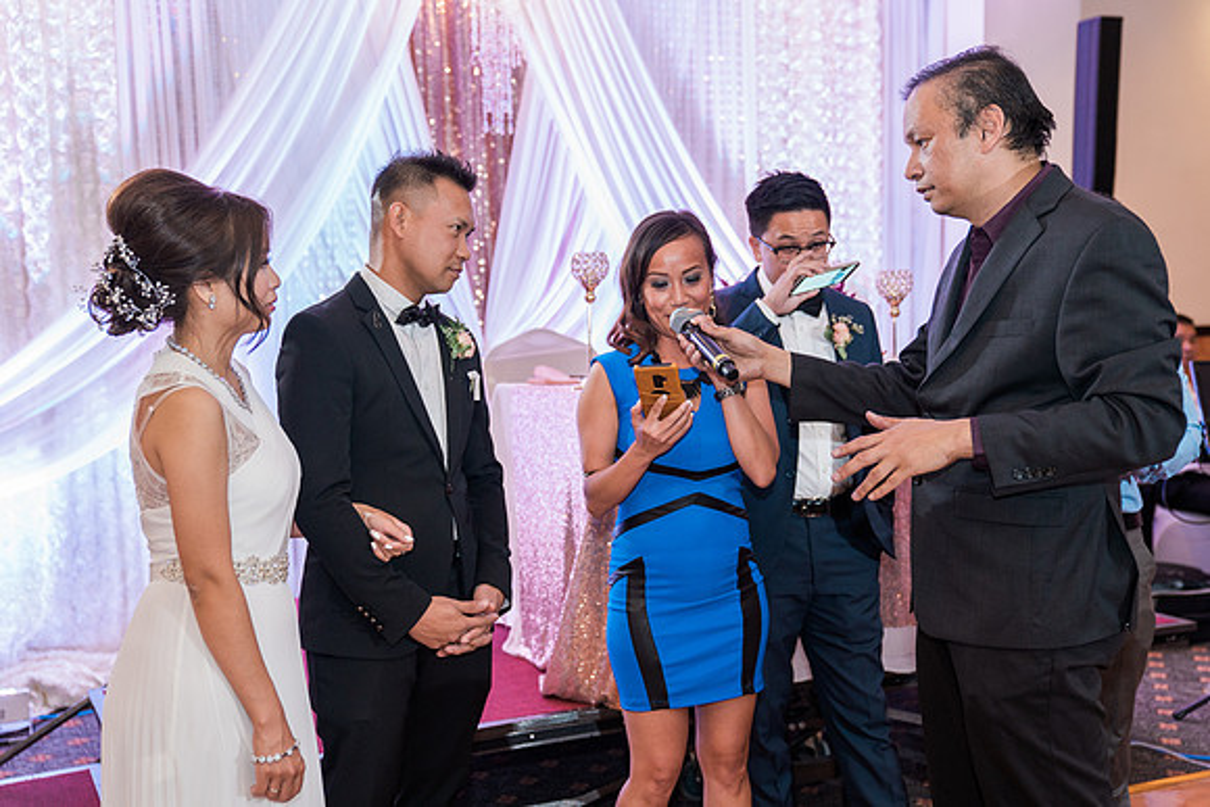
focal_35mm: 40
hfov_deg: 48.4
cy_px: 404
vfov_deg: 33.4
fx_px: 1345
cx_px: 605
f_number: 2.8
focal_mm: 40
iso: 1000
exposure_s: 1/125
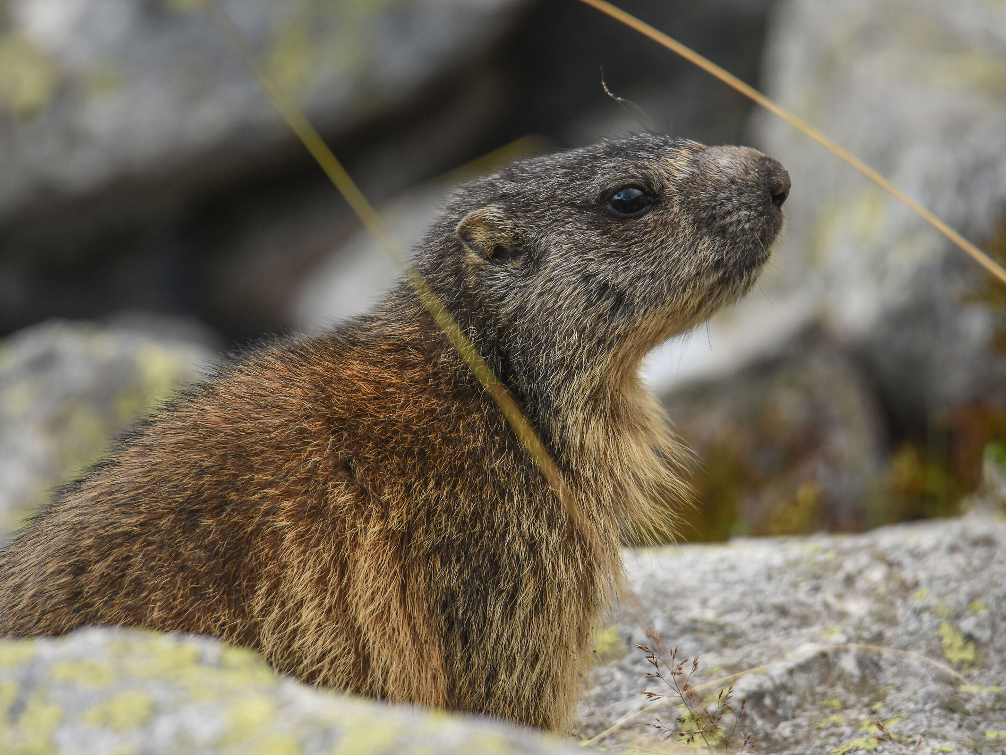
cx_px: 519
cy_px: 378
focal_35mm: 975
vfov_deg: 1.5
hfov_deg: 2.0
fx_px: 28338
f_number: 6.3
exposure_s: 1/500
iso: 400
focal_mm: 600
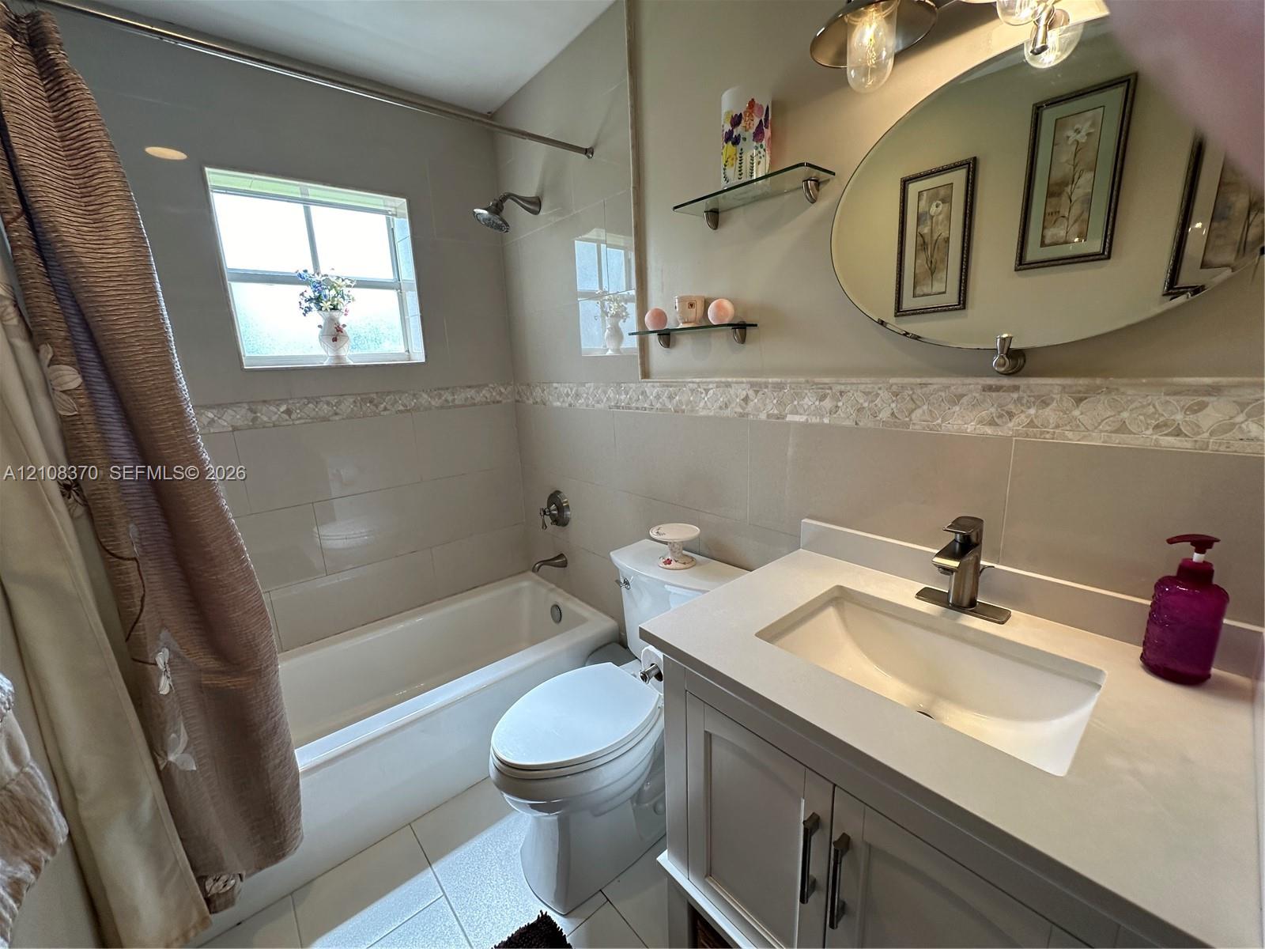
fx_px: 512
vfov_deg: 85.7
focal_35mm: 14
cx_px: 632
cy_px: 474
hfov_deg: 102.1
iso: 125
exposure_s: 1/120
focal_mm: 2.22
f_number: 2.2
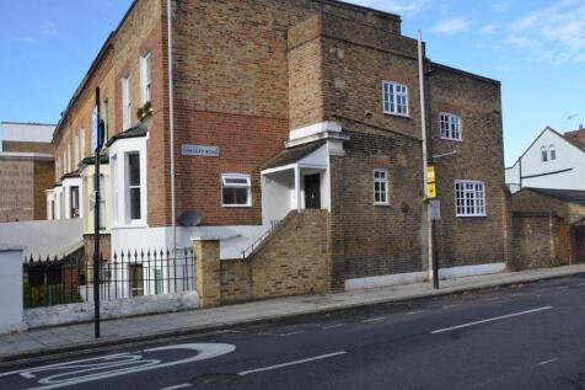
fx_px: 536
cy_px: 195
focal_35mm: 33
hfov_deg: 57.2
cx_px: 292
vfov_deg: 39.9
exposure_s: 1/250
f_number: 8
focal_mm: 22
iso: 200
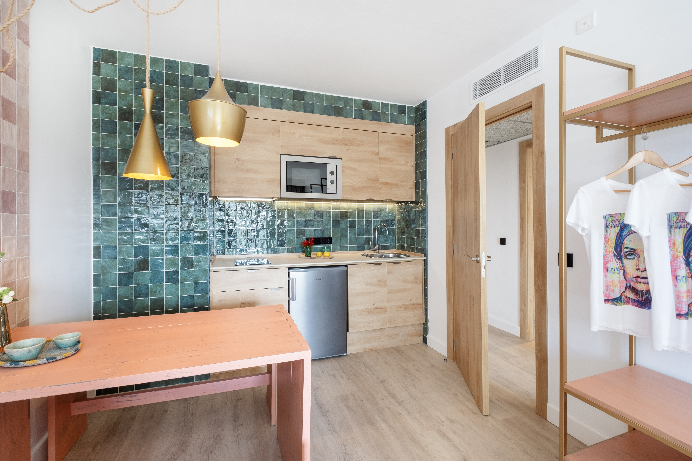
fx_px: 288
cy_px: 230
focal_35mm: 15
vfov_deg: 77.3
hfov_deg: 100.4
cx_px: 346
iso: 250
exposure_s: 1/8
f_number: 8
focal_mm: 10
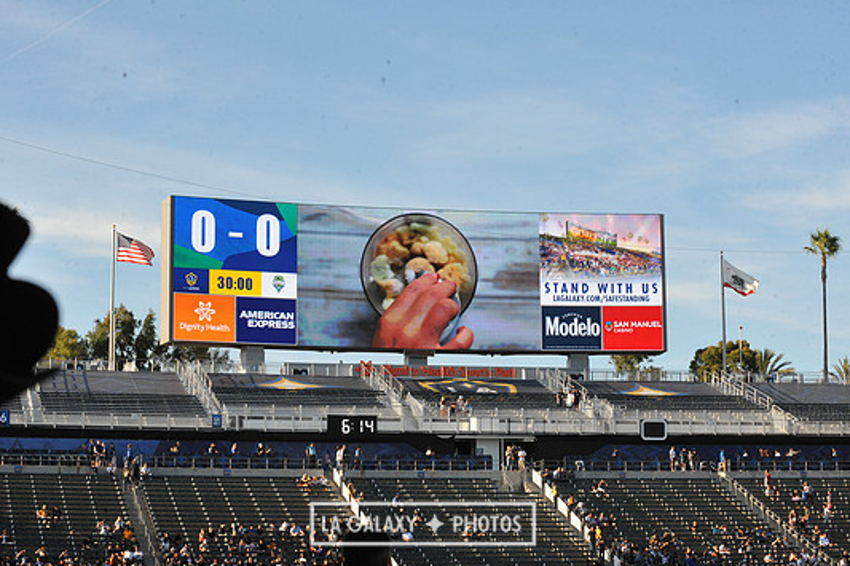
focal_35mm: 87
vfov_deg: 15.7
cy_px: 284
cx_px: 423
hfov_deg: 23.4
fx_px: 2053
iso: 1600
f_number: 14
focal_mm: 80
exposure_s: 1/800
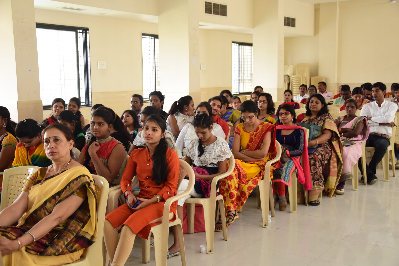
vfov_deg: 26.5
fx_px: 565
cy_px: 133
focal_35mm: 51
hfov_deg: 38.9
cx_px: 200
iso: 1000
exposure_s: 1/50
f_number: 4.2
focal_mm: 34
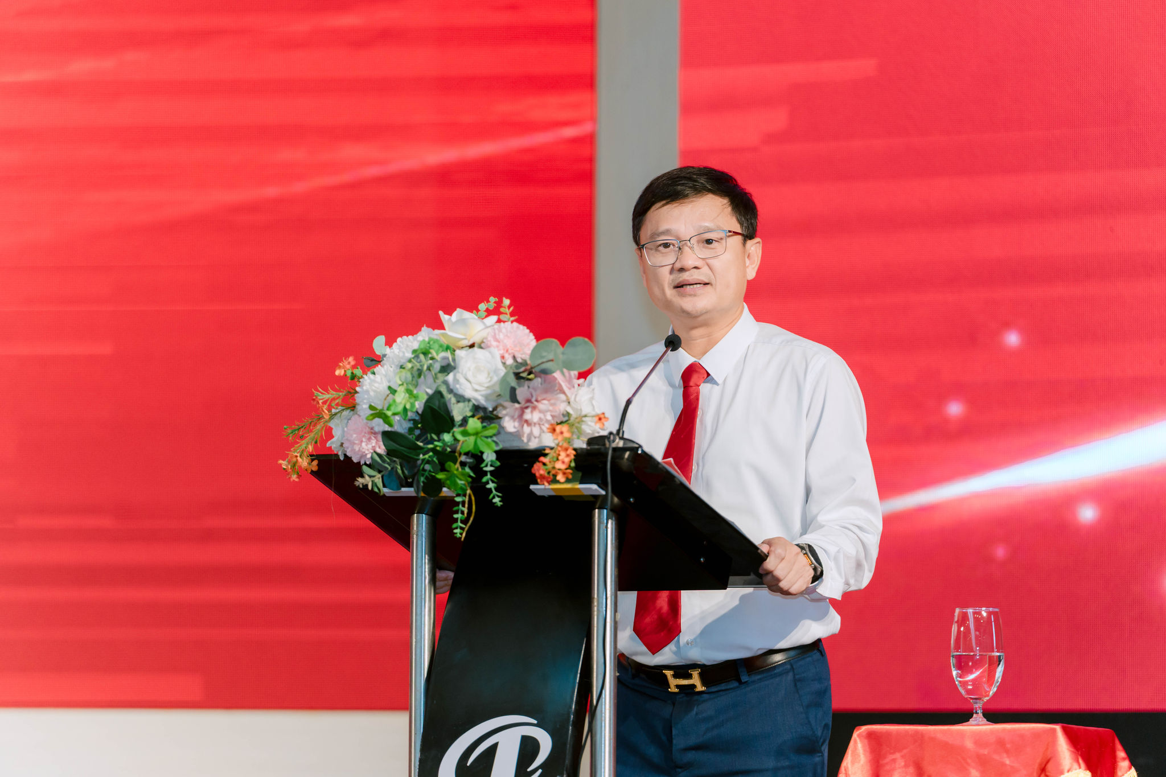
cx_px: 583
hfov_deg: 11.4
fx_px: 5829
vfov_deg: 7.6
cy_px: 388
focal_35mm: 180
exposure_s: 1/160
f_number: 3.2
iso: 800
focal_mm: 180
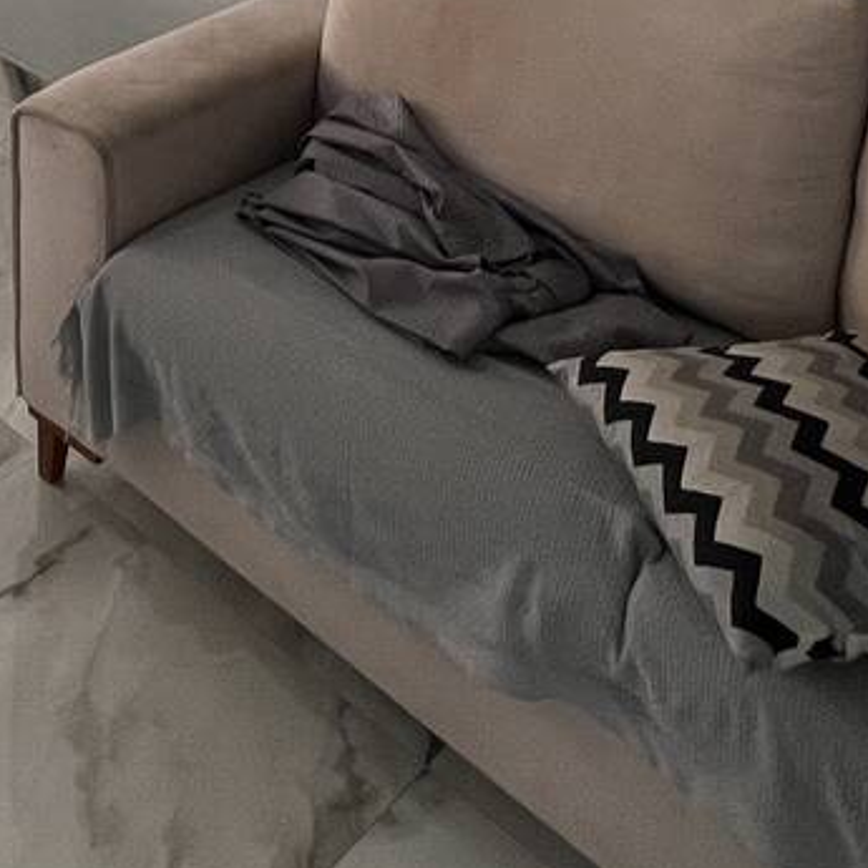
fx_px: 1362
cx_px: 73
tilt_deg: -6.1
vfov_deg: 26.0
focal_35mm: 48
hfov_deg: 33.3
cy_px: -435
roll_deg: -0.1
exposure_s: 1/120
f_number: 1.8
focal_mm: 1.57
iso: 125
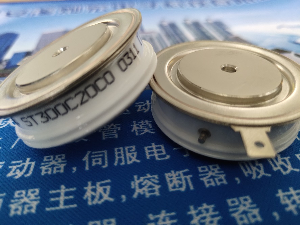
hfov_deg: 61.7
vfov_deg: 48.2
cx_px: 150
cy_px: 112
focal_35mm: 29
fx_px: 251
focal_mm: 4.27
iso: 376
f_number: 1.8
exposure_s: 1/50
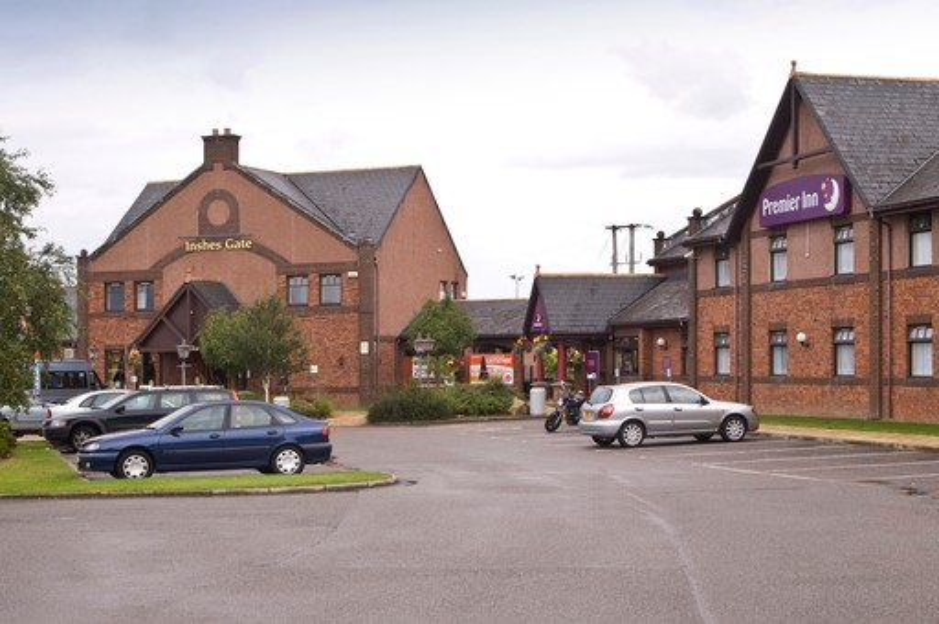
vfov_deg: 22.6
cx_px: 470
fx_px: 1563
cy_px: 312
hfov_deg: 33.4
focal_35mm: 60
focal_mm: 40
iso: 200
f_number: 11
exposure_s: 1/60
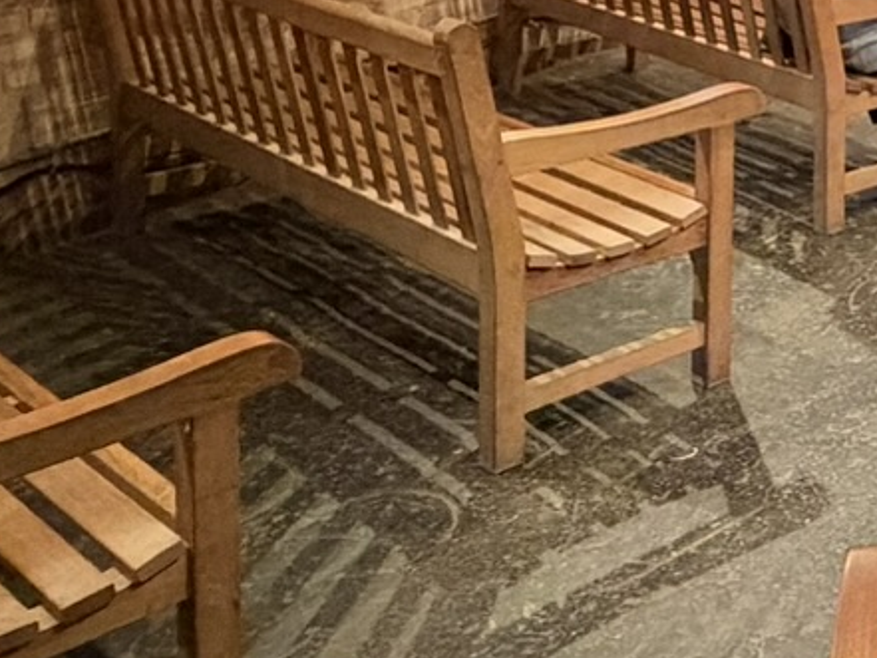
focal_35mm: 65
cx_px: 1243
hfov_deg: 24.5
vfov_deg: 20.1
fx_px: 1647
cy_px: -270
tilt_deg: -2.8
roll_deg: -0.4
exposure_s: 1/40
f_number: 2.2
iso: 1000
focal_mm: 2.22
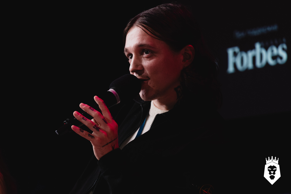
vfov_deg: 6.8
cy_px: 97
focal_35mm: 202
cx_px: 146
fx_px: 1637
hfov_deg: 10.2
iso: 2000
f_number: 5.6
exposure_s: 1/250
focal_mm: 135
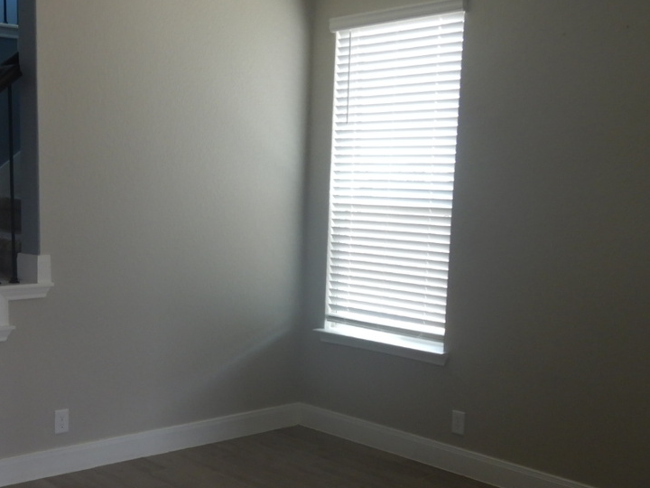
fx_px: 901
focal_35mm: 48
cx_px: 239
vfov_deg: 30.1
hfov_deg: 39.4
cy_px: 324
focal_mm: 4.3
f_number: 2.8
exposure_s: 1/60
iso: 125
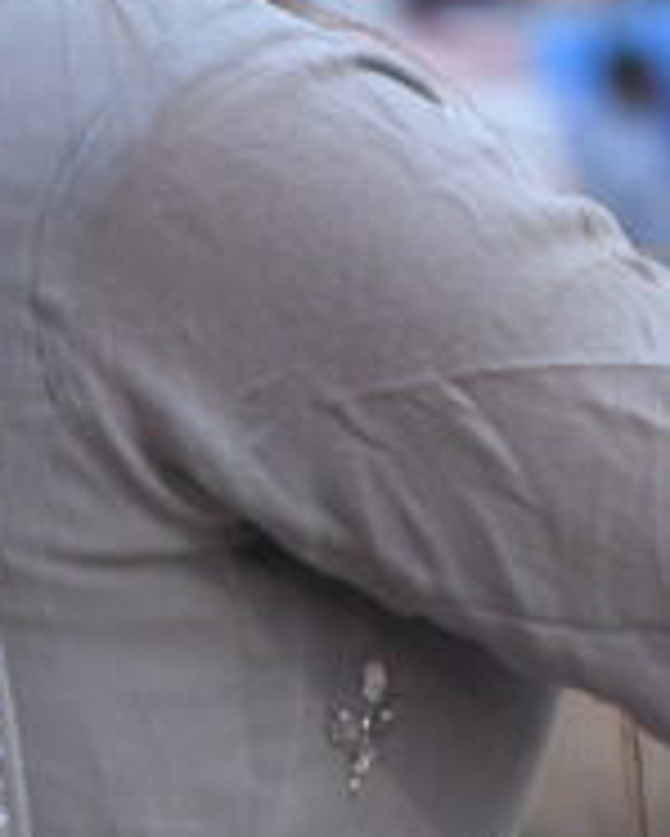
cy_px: -212
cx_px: 585
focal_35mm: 812
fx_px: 20110
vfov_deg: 2.4
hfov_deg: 1.9
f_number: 5.6
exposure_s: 1/250
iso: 5000
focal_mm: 140
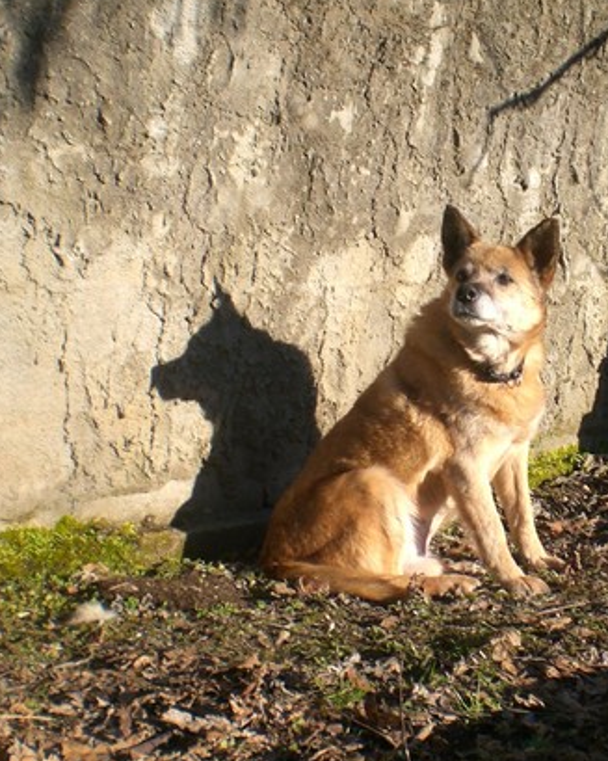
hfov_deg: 26.2
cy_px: 426
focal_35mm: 58
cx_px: 376
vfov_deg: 32.5
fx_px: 1305
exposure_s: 1/200
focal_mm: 6.3
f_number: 4.4
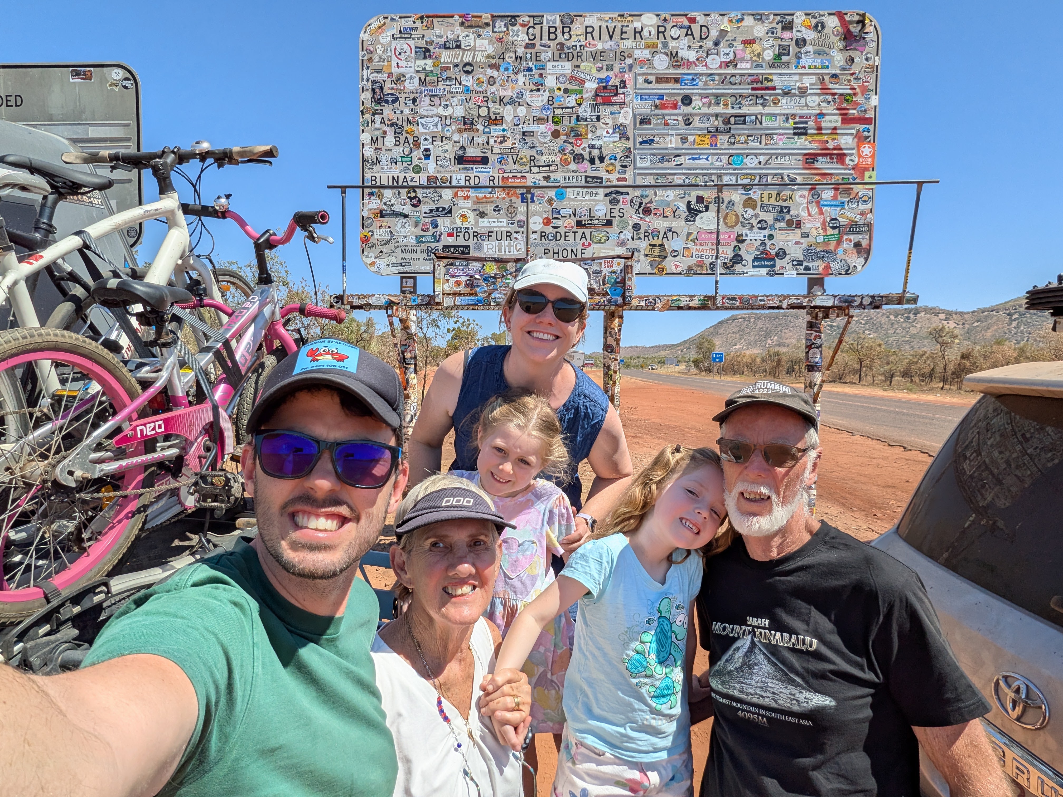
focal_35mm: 21
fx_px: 645
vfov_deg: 63.4
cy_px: 398
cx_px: 532
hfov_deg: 79.0
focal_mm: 2.74
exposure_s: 1/1706
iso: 39
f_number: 2.2
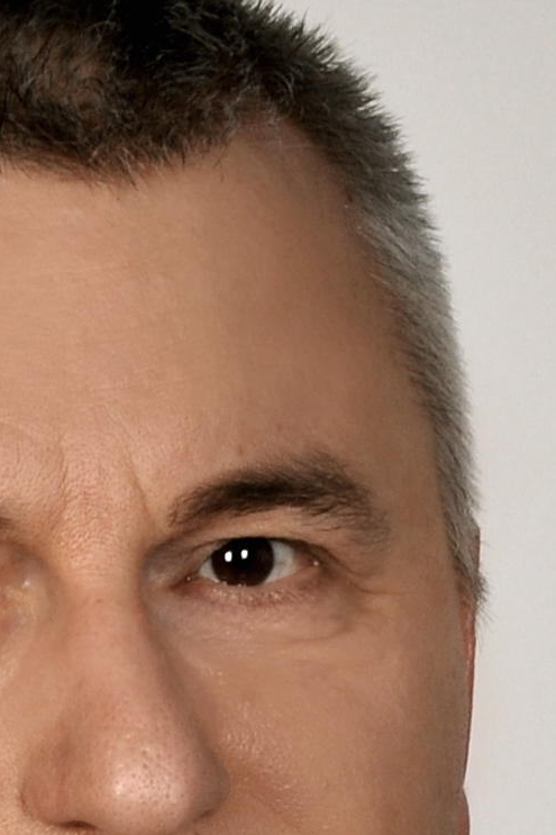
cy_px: 1504
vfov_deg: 5.7
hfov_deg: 3.8
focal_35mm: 358
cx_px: 166
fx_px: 8297
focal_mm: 52
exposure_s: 1/200
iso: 200
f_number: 8
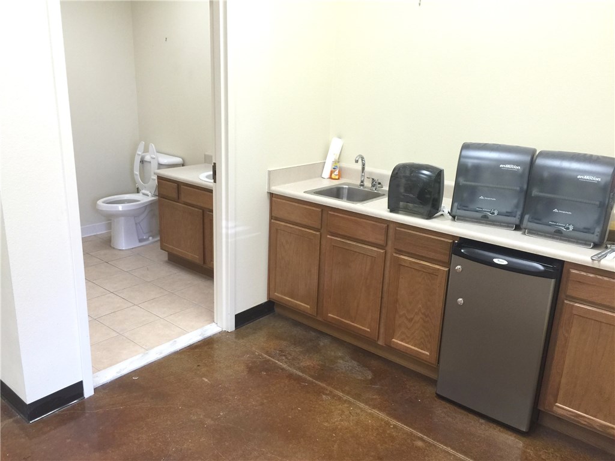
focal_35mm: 29
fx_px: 515
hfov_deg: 61.7
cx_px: 308
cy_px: 230
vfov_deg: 48.2
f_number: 2.2
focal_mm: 4.15
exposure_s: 1/30
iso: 50
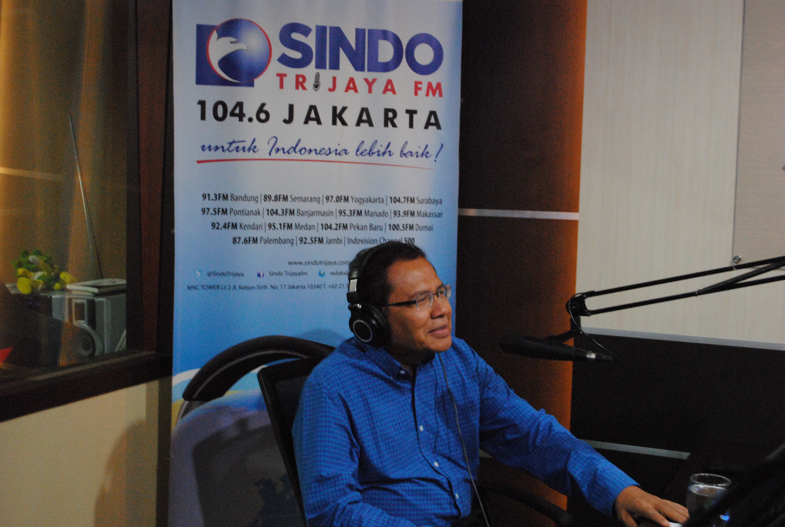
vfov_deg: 28.2
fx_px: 1049
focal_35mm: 48
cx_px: 392
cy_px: 264
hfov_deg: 41.0
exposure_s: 1/10
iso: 1600
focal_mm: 32
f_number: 4.8
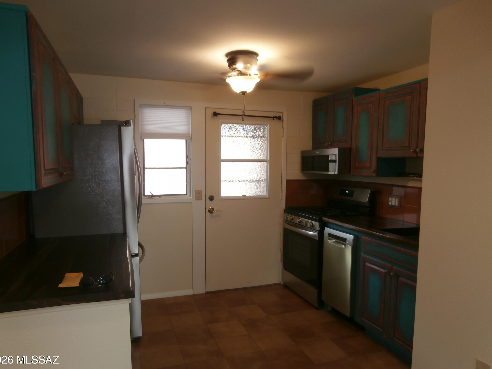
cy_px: 185
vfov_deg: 54.9
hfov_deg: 69.4
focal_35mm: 25
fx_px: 355
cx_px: 237
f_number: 3
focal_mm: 4.2
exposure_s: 1/25
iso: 100
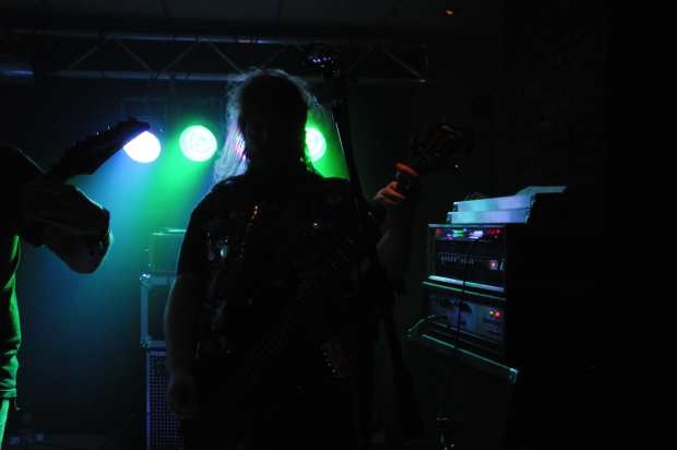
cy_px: 225
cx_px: 338
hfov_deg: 57.3
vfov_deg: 39.9
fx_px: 620
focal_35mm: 33
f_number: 5
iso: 3200
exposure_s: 1/60
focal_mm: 22
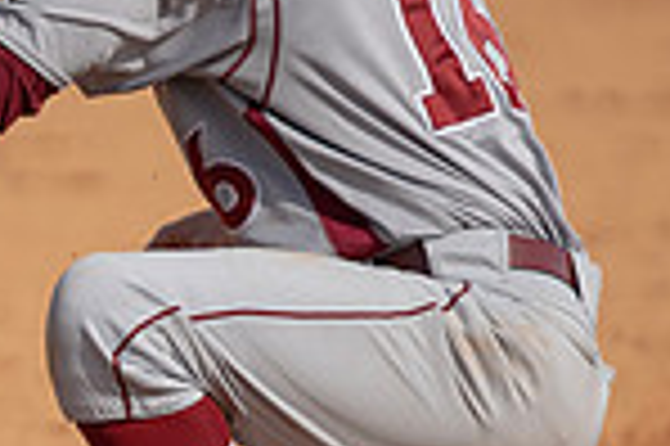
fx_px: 16062
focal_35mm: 864
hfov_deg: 2.4
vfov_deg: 1.6
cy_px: 380
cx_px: 60
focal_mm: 200
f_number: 2.8
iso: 100
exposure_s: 1/2000
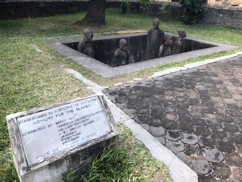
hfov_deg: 63.4
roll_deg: -2.9
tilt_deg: -24.7
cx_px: 121
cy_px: 91
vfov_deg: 49.7
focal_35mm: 28
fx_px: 196
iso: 40
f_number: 1.8
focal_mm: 4
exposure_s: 1/120
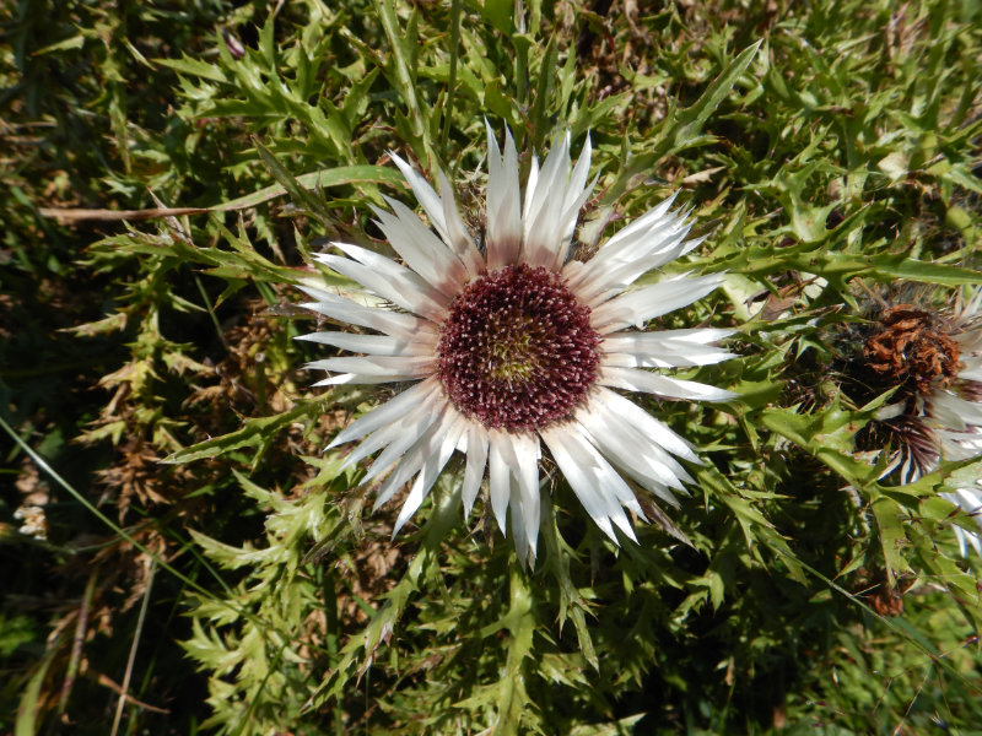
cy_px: 368
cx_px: 491
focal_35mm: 24
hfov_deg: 71.6
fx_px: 681
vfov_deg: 56.8
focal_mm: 4.3
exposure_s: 1/1250
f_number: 4.1
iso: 125
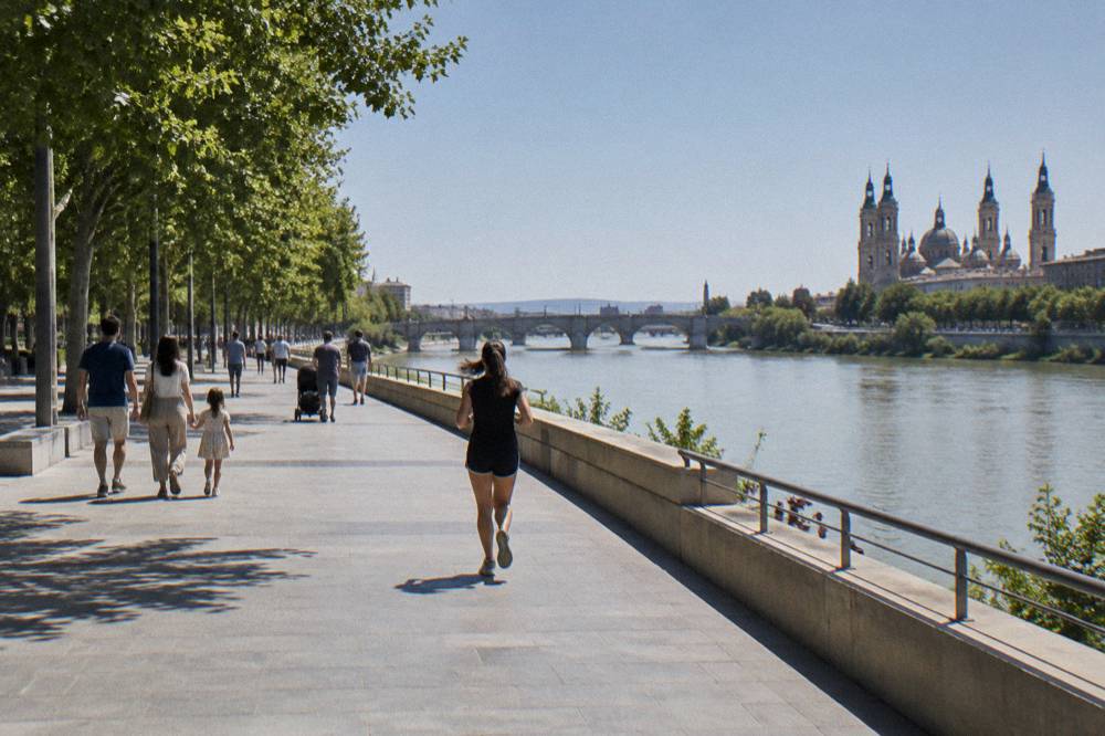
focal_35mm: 49
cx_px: 552
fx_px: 1503
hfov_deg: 40.4
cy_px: 368
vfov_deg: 27.5
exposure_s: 1/640
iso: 400
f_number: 5.6
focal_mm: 49
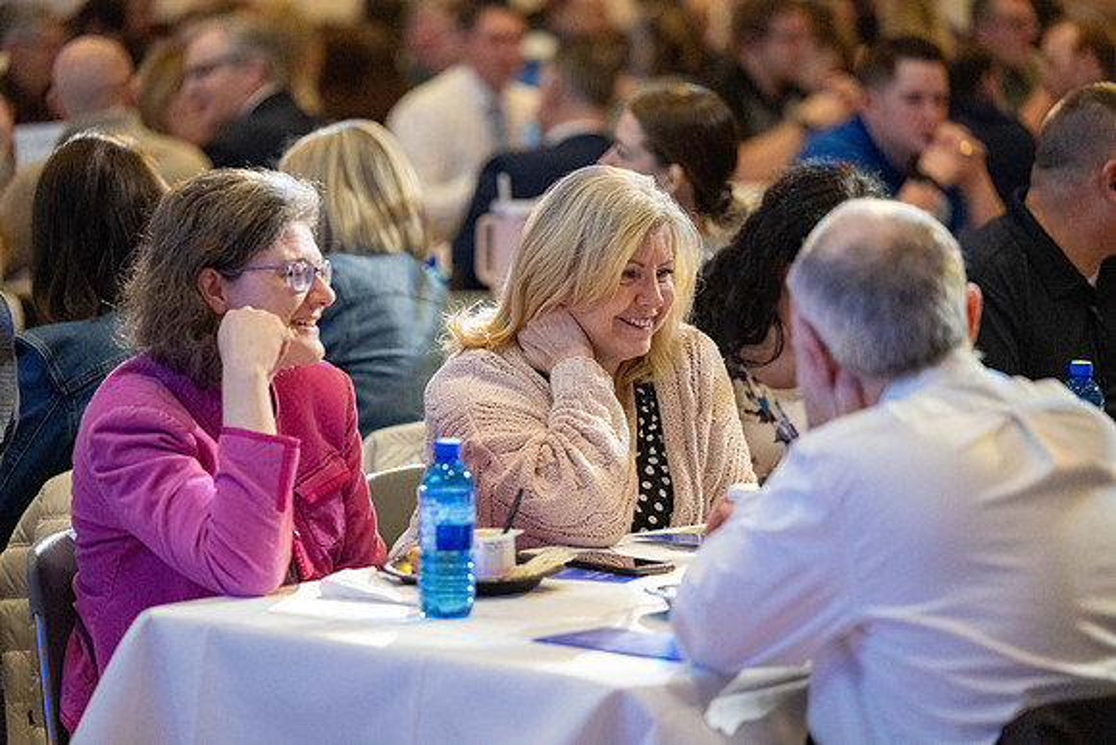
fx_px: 4496
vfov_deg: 9.5
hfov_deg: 14.2
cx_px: 558
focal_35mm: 145
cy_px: 372
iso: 8000
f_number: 2.8
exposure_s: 1/320
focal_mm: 145
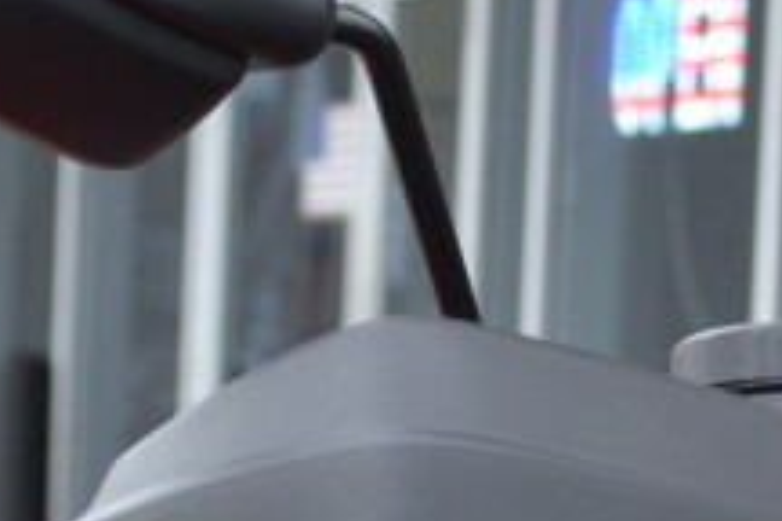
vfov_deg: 4.3
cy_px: 1067
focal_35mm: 316
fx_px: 6864
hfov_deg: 6.5
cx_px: 492
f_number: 5.6
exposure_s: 1/125
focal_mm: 38
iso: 220
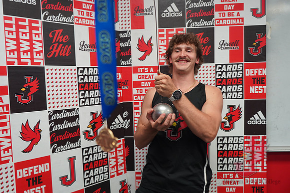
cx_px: 145
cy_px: 96
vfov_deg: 42.3
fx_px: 250
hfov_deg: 60.3
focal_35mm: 31
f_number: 4
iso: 1250
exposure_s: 1/160
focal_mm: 31
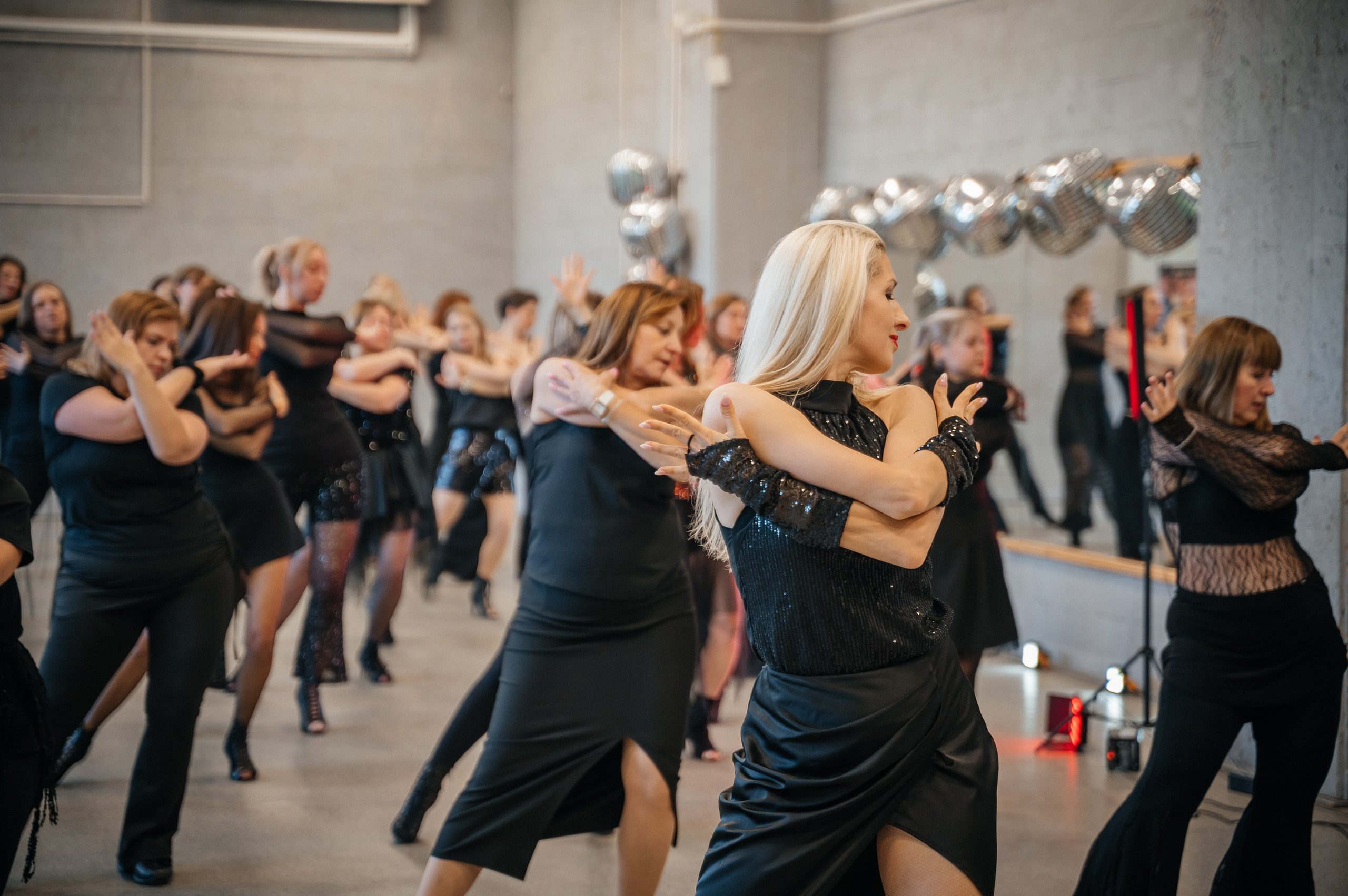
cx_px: 674
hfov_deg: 26.9
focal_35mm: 75
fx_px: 2818
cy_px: 448
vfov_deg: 18.1
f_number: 2.8
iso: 1000
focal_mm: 75
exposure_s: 1/125
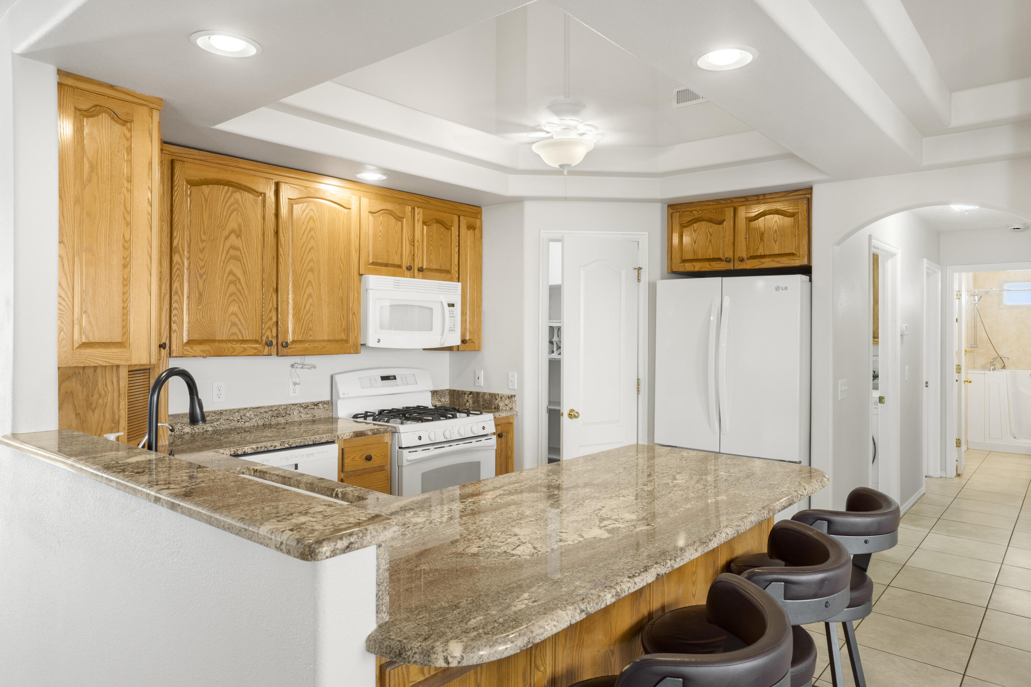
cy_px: 344
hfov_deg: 76.1
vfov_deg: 55.1
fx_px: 659
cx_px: 516
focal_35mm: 23
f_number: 9
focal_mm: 23
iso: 250
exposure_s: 1/13
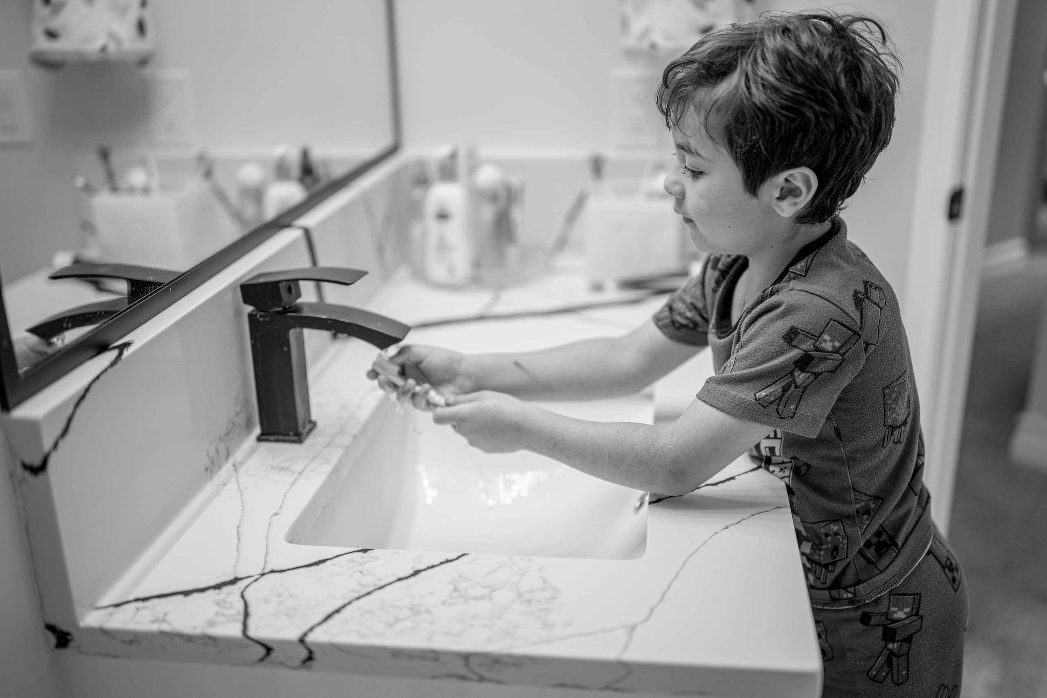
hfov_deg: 54.4
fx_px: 1018
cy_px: 349
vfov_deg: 37.9
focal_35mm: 35
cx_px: 524
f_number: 1.2
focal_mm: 35
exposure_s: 1/200
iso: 250
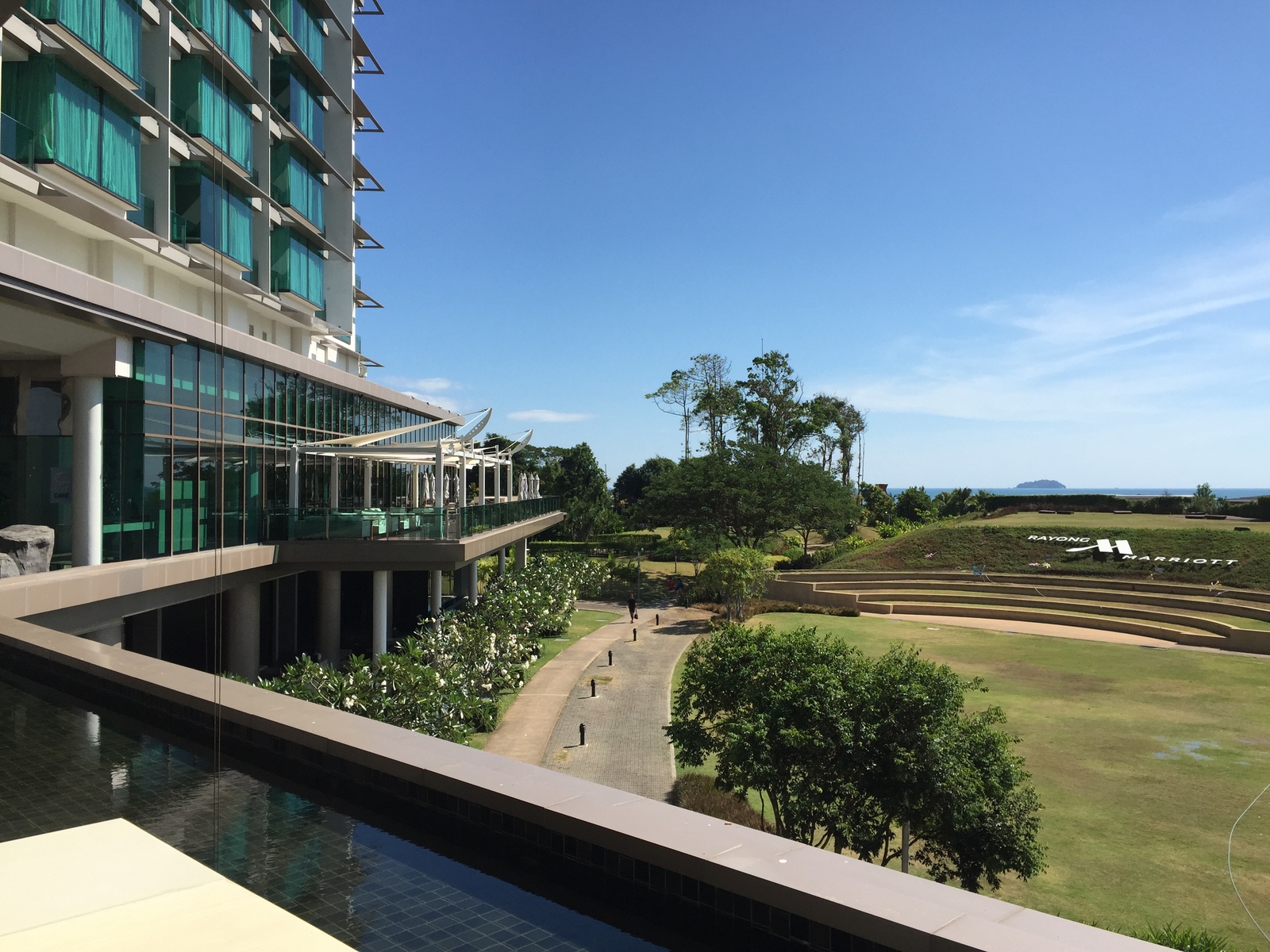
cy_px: 476
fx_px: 1064
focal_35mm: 29
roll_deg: -0.1
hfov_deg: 61.7
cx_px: 635
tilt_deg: +1.2
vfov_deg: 48.2
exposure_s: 1/2475
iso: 32
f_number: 2.2
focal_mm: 4.15
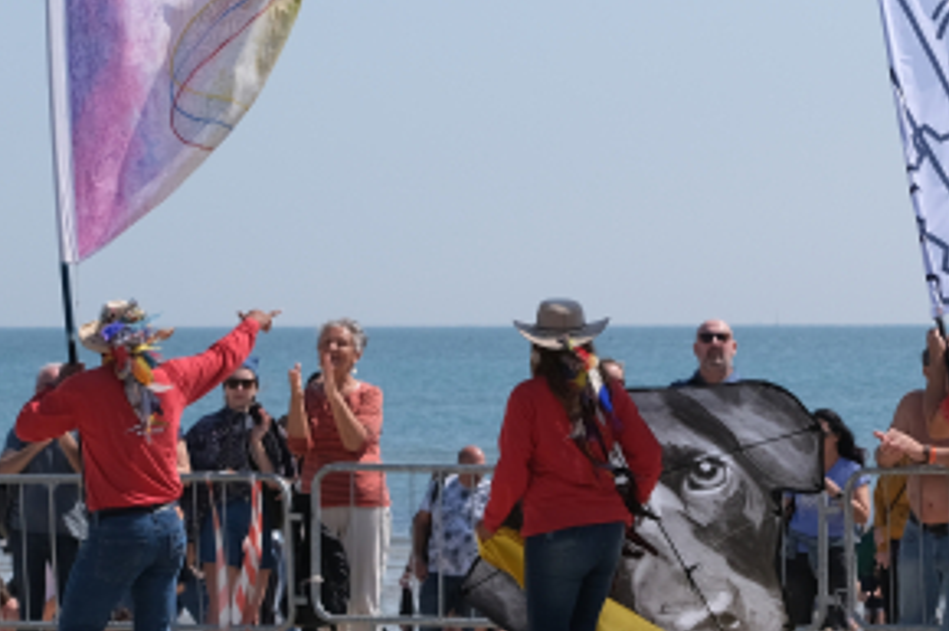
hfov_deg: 8.9
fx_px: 6033
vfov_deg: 6.0
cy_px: 80
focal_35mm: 229
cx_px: 1162
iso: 160
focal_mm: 55
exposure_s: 1/1000
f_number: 5
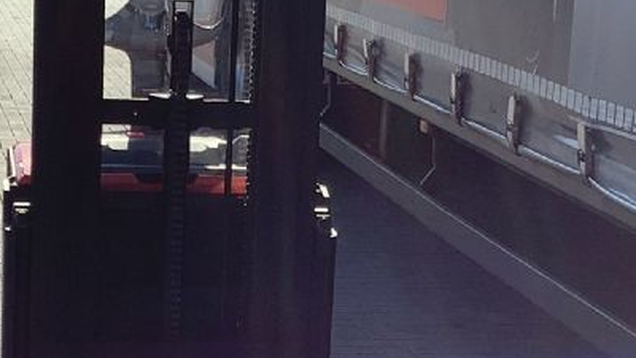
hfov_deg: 19.8
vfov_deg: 11.2
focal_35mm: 108
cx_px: 246
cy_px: 291
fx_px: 1821
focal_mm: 3.3
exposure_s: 1/1148
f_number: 2.4
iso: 25
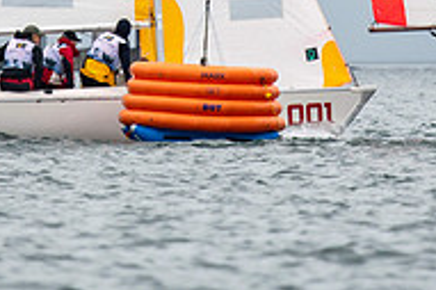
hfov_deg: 1.5
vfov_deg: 1.0
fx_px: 16541
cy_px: -150
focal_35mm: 1367
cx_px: 194
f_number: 4
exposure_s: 1/3200
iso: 250
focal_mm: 300
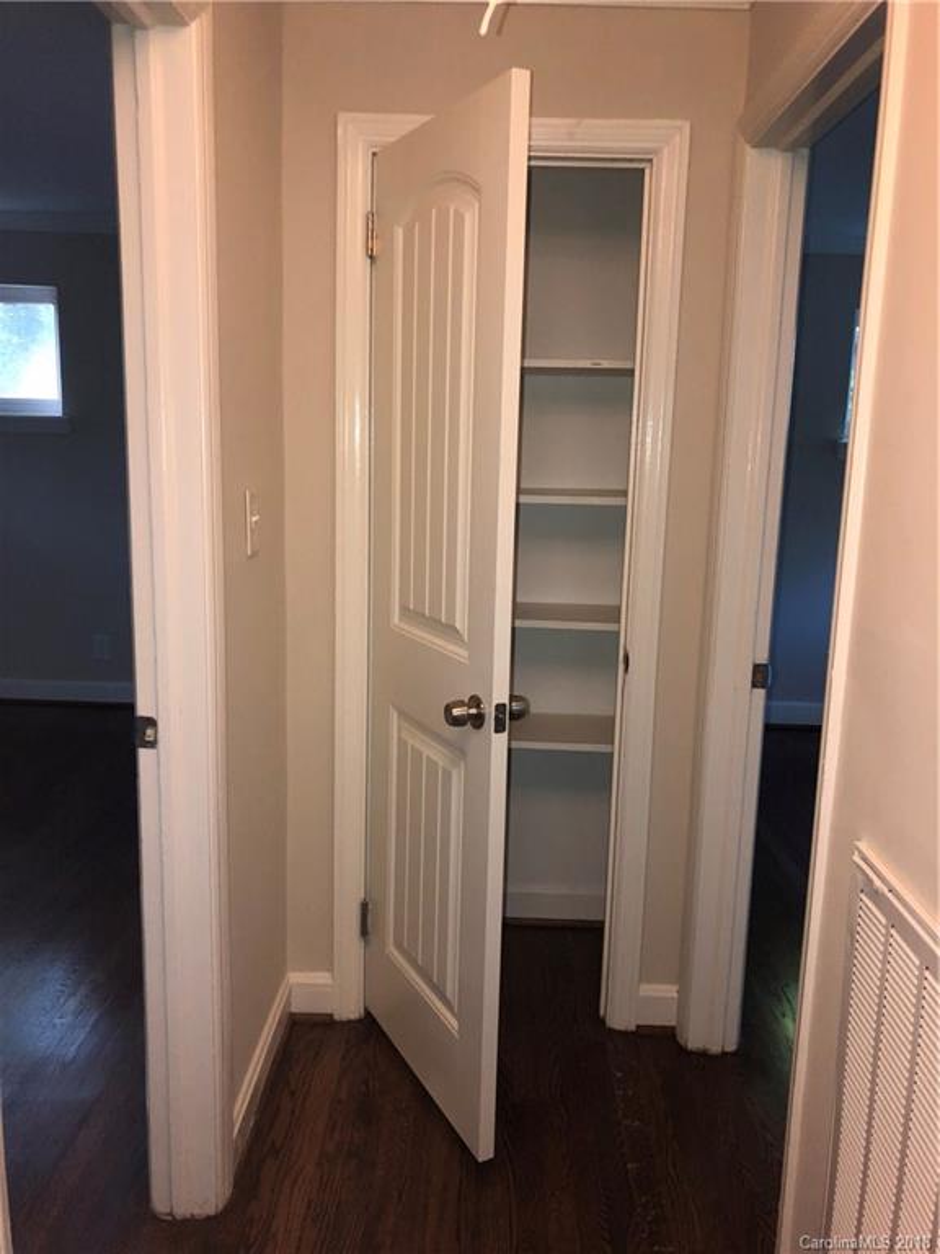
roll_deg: -2.4
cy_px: 627
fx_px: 1014
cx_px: 470
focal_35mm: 28
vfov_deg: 63.4
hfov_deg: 49.7
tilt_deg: -10.0
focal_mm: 3.99
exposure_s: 1/60
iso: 100
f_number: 1.8
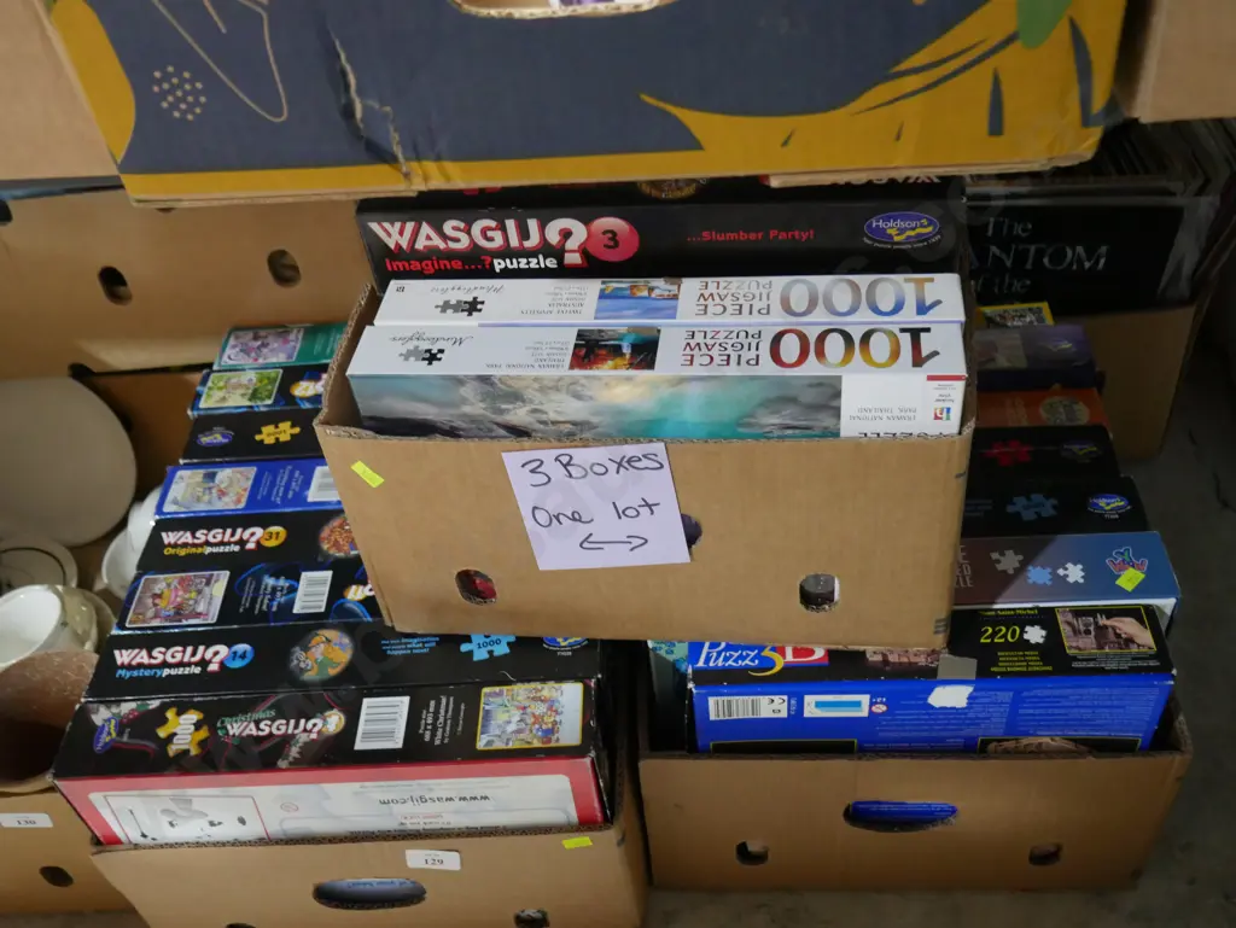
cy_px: 464
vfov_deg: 41.8
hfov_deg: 53.9
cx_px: 618
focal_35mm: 34
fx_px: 1215
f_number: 4
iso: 2500
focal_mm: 17
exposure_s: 1/60
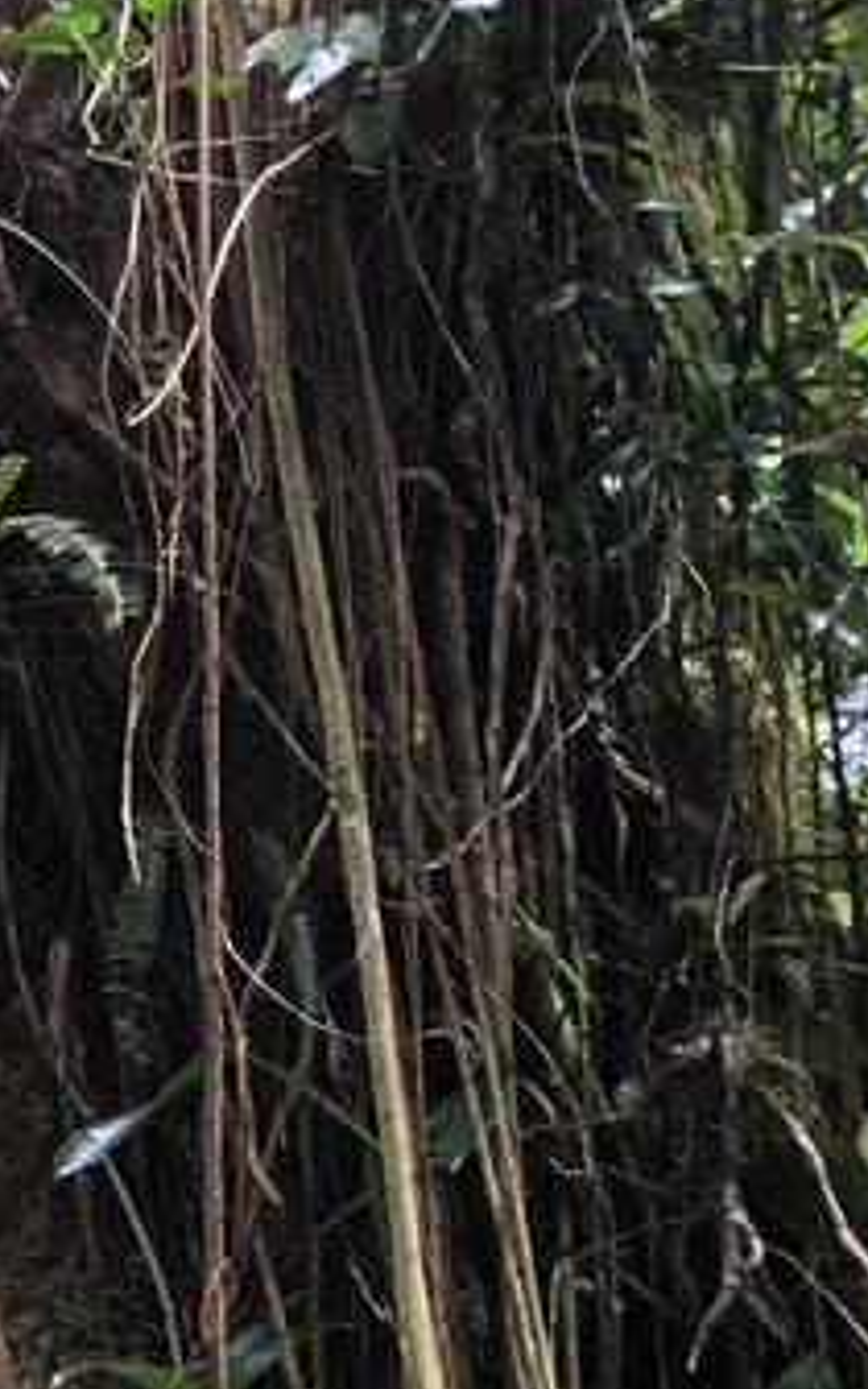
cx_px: -798
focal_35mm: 106
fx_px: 4012
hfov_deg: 11.3
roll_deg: -1.9
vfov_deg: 19.0
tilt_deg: +13.5
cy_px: 1455
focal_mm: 4
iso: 50
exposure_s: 1/15
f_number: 1.8
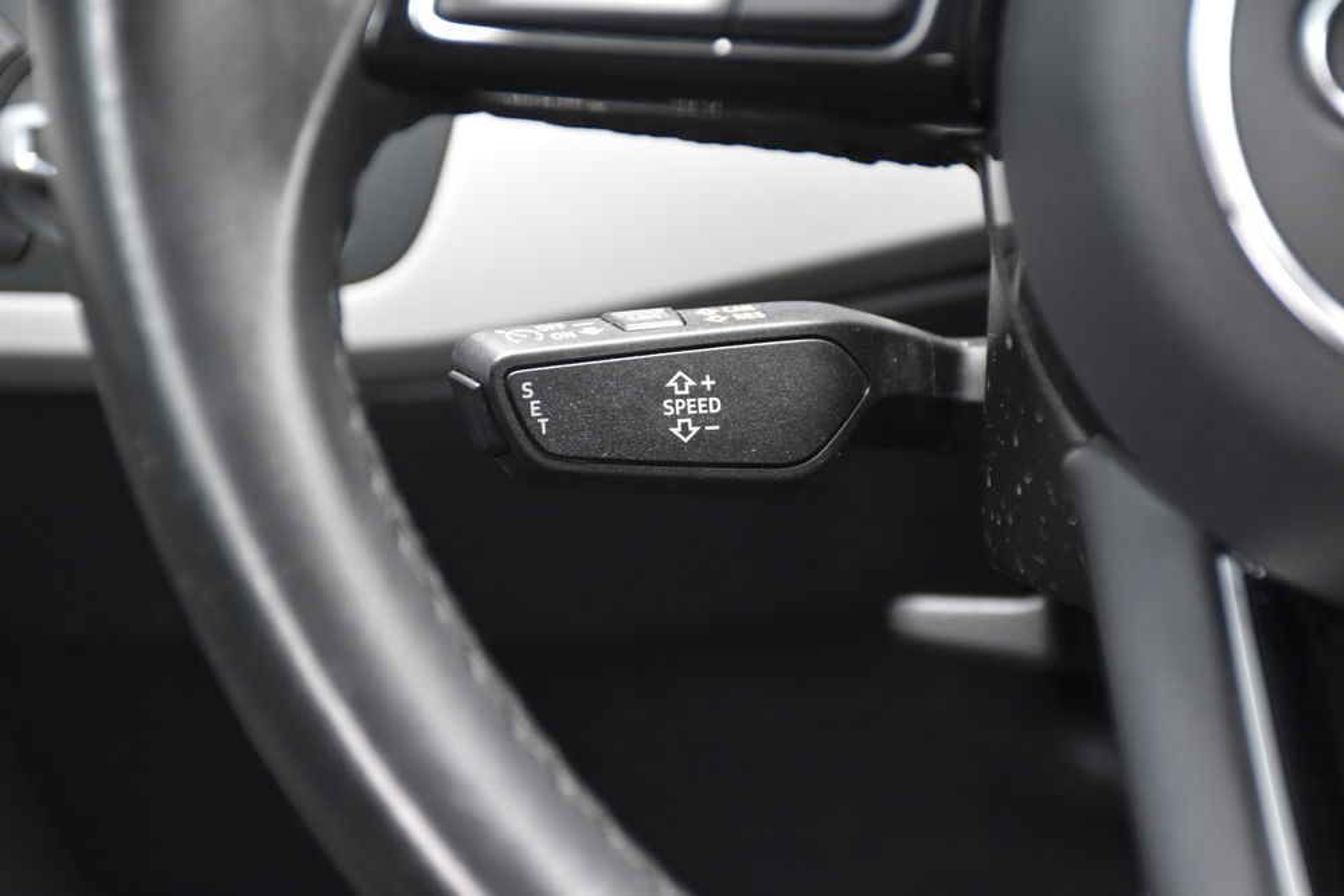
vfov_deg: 9.6
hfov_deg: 14.4
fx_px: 5320
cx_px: 672
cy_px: 448
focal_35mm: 142
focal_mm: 95
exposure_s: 1/125
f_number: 5.3
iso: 2000
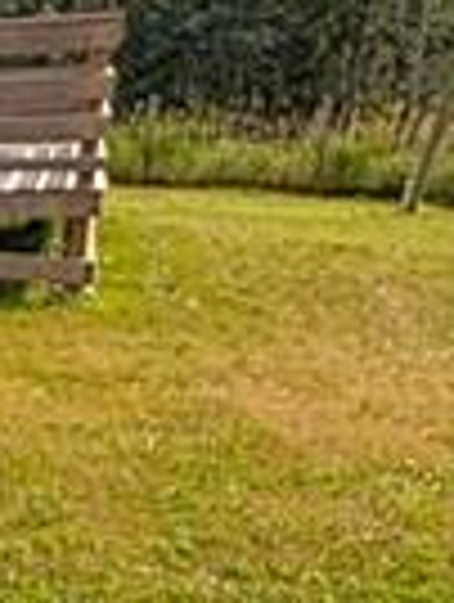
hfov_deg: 11.9
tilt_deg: -9.7
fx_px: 1395
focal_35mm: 80
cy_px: 418
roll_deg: +2.5
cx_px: -832
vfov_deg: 24.2
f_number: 2.2
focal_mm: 2.22
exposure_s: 1/233
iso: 50
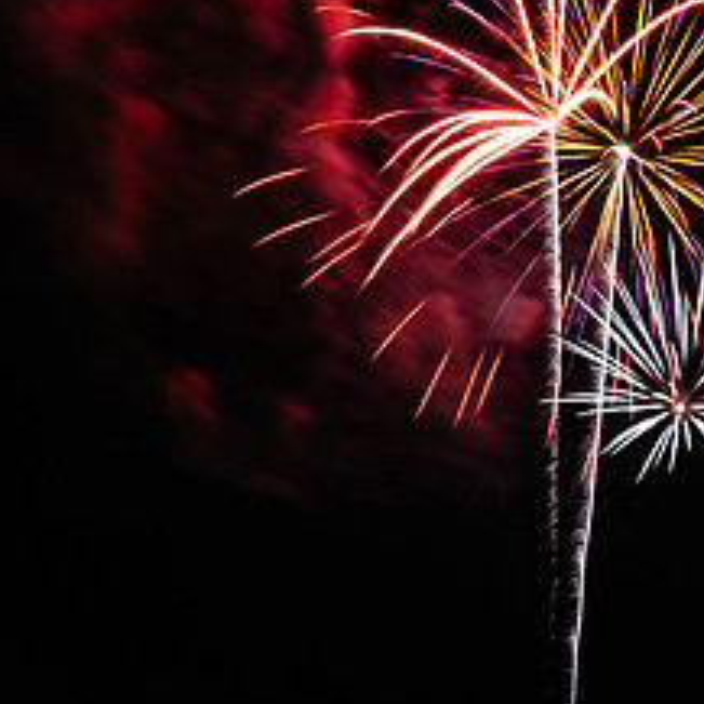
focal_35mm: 368
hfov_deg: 4.7
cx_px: 1167
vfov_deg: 4.8
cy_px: 476
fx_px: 8467
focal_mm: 75
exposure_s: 8.3
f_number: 13
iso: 100
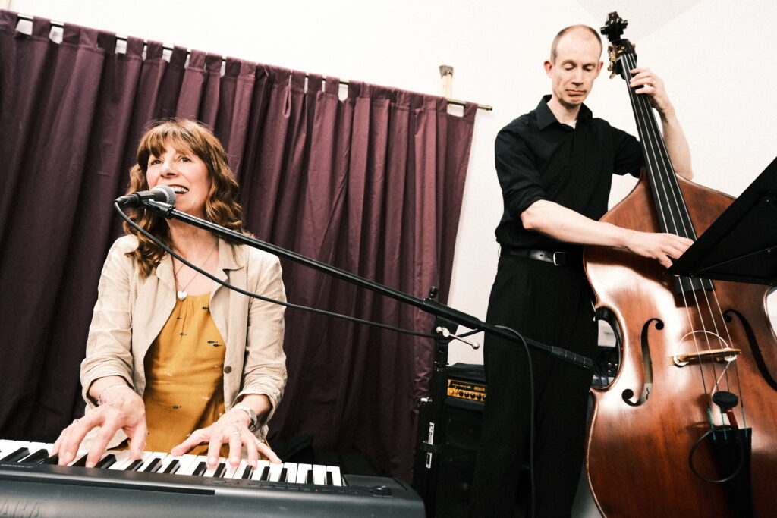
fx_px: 518
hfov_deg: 73.7
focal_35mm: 24
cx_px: 388
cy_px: 259
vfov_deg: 53.1
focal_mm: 16
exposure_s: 1/125
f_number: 3.2
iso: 1600
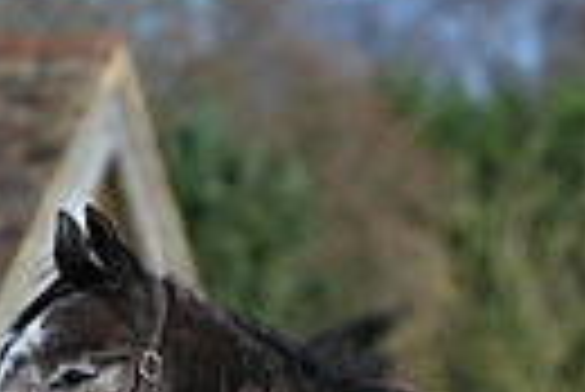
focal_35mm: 623
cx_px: 855
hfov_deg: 3.3
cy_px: 768
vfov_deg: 2.2
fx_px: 10135
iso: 110
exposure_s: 1/1250
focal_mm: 140
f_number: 3.5
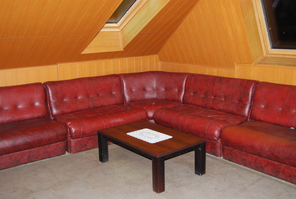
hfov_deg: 49.5
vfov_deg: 34.3
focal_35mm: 39
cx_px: 148
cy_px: 100
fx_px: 321
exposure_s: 1/60
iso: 640
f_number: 4
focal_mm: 26
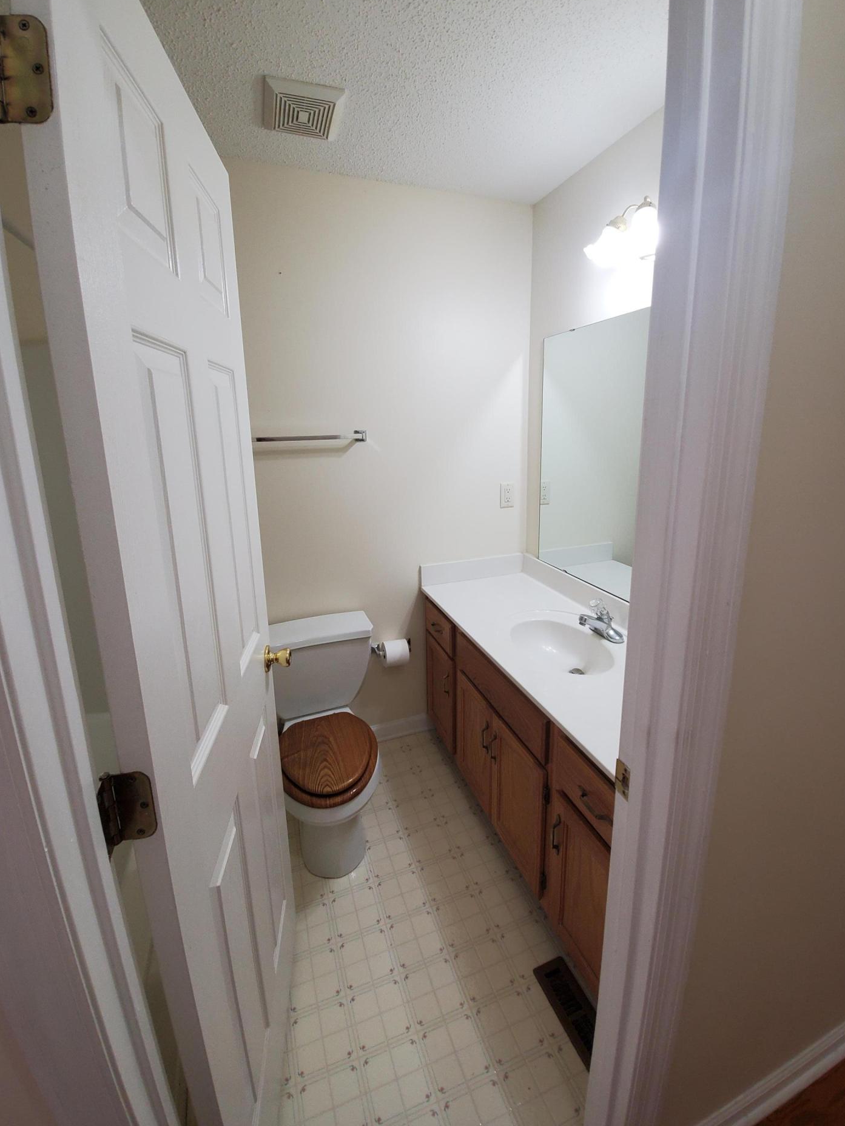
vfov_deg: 101.9
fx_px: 456
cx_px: 445
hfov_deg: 85.6
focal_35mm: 14
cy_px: 529
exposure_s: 1/60
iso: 160
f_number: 2.2
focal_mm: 1.8
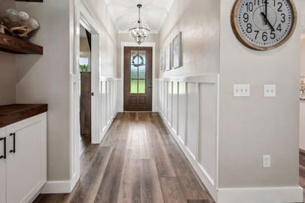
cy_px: 102
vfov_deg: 81.2
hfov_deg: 104.3
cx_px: 152
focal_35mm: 14
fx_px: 119
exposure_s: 1/125
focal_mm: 14
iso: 320
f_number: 8
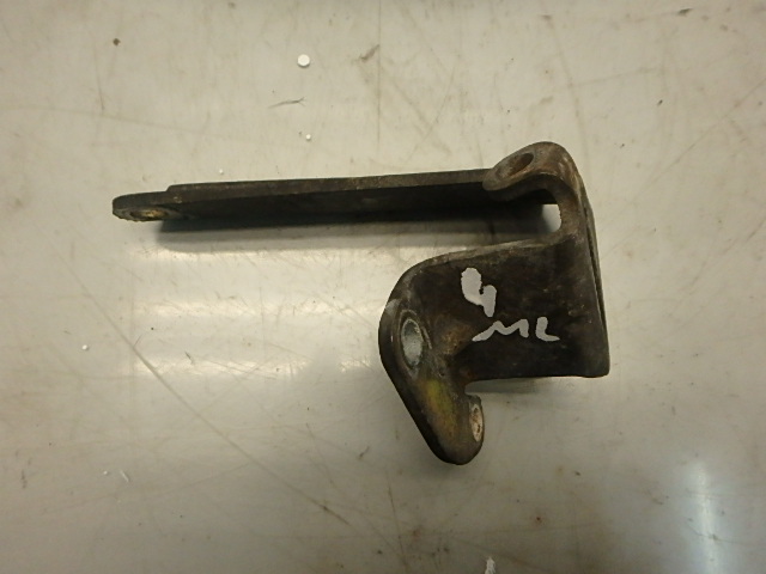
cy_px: 287
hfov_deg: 79.0
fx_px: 465
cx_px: 383
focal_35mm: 21
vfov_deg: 63.4
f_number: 3.5
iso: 640
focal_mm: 3.7
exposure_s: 1/250
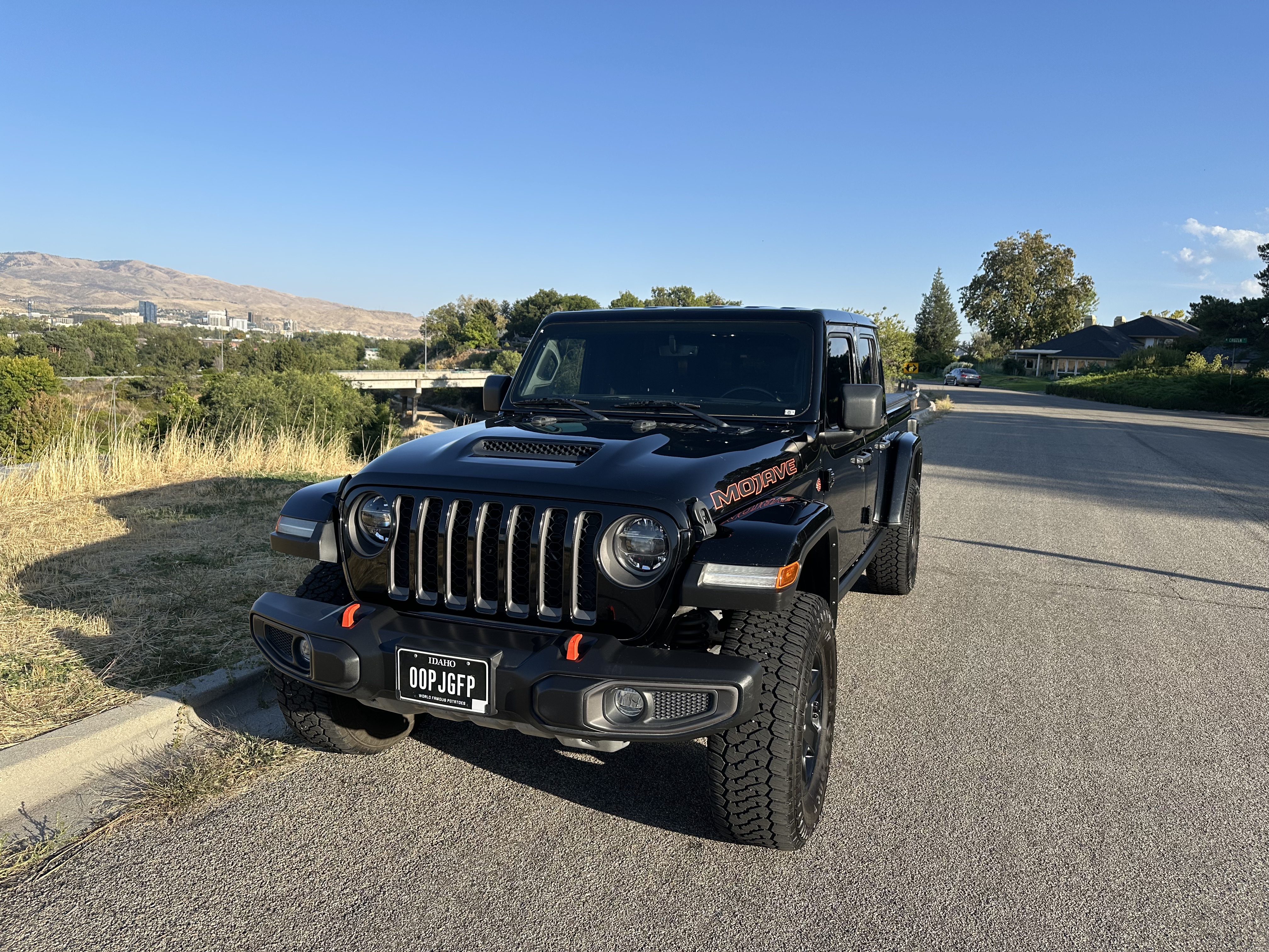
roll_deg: -3.0
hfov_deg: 71.6
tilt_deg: -7.1
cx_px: 634
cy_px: 476
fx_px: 880
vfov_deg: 56.8
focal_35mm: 24
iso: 80
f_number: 1.78
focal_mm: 6.86
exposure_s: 1/2525
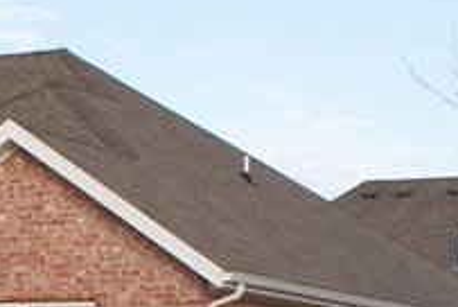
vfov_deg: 7.7
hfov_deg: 11.6
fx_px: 2242
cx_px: 62
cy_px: 476
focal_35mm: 176
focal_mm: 22
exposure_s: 1/80
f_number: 9
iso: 100
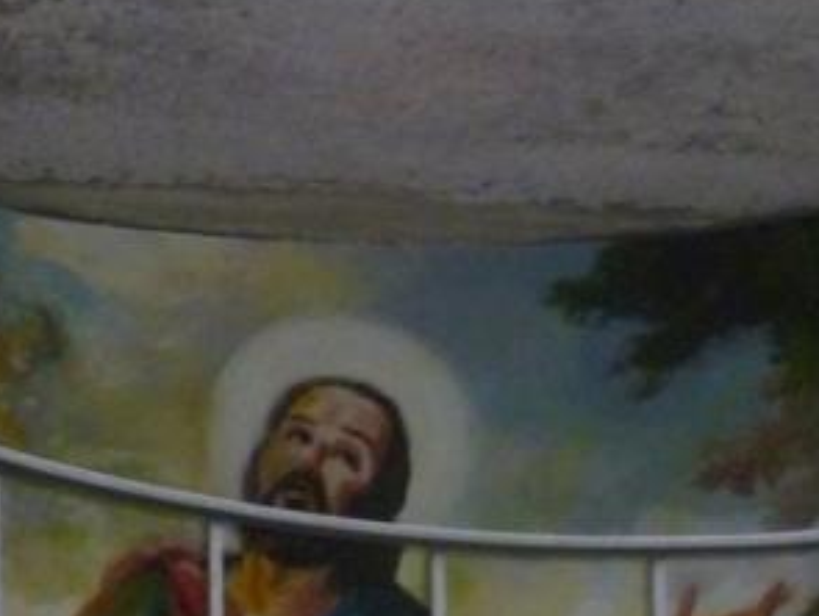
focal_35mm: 260
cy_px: 760
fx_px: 6159
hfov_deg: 7.6
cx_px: 514
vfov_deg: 5.7
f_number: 4.4
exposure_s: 1/40
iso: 400
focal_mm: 13.3
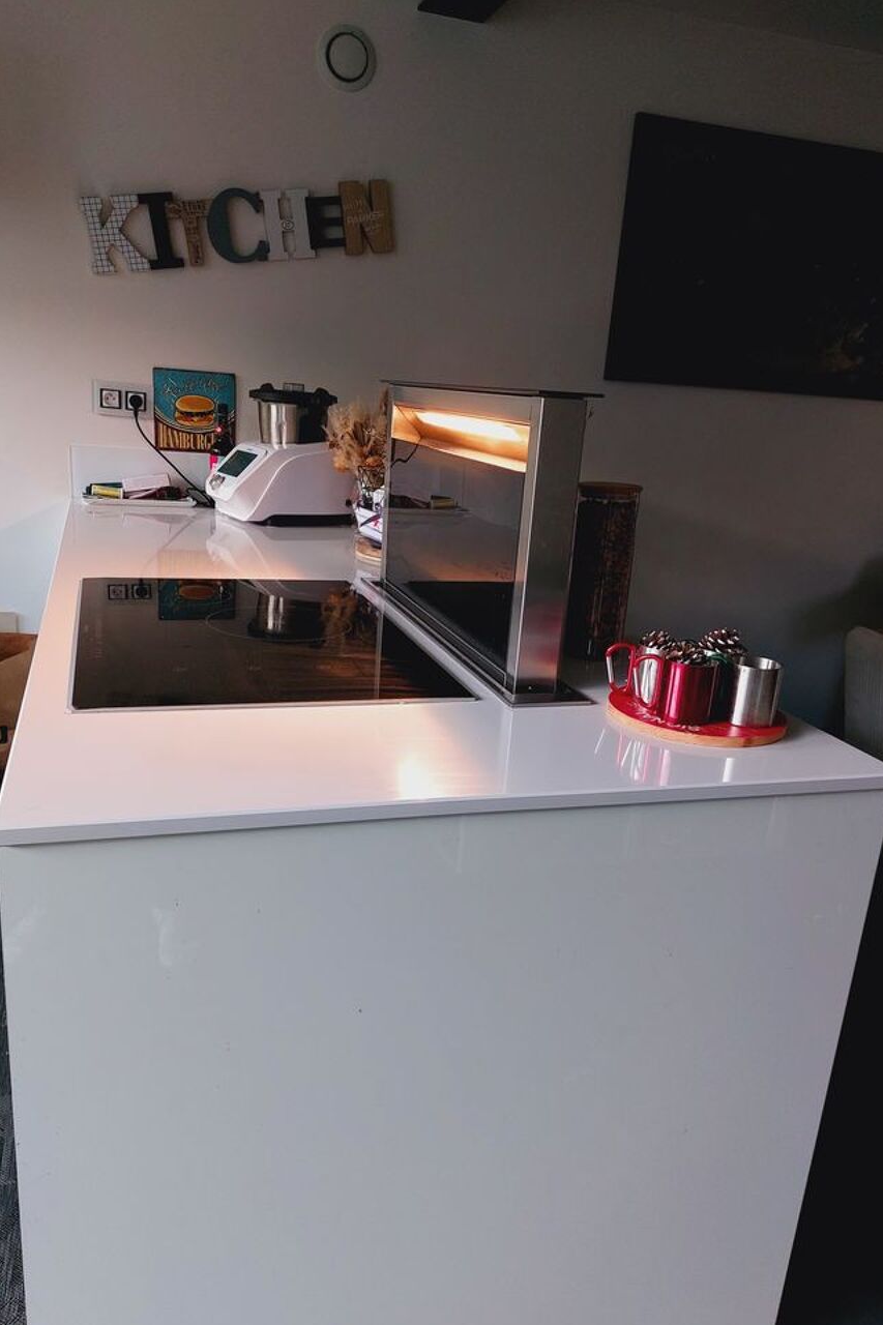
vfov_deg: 69.4
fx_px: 957
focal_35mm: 26
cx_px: 449
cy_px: 688
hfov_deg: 49.5
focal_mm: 5.23
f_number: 1.8
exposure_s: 1/50
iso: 200
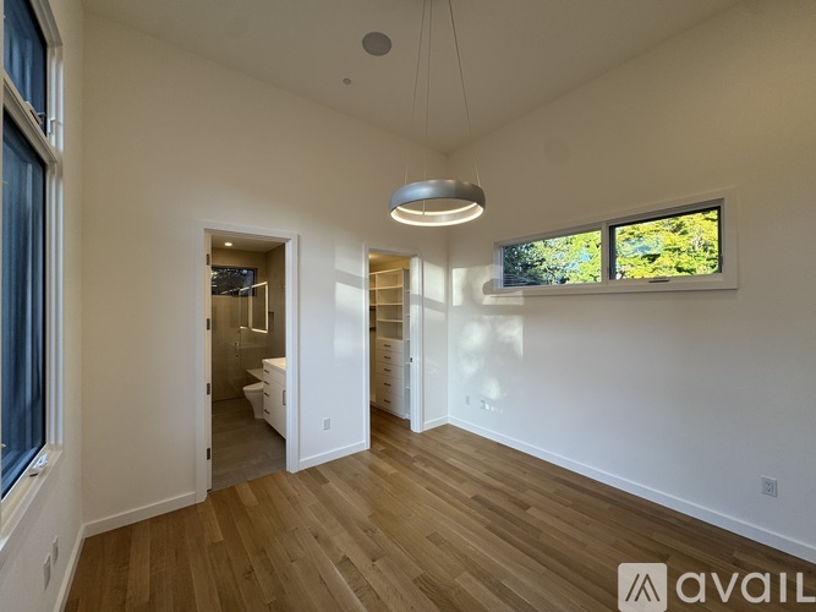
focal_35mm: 14
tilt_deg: +0.5
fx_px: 330
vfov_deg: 85.7
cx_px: 408
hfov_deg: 102.1
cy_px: 306
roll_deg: -0.3
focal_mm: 2.22
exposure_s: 1/120
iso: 50
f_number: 2.2
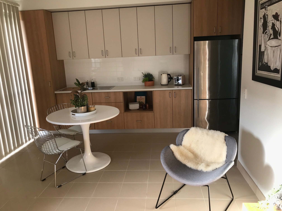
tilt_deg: -12.5
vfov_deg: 49.7
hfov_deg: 63.4
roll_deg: +2.8
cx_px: 141
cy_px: 106
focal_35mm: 28
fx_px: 228
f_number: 1.8
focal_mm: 3.99
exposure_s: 1/50
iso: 32
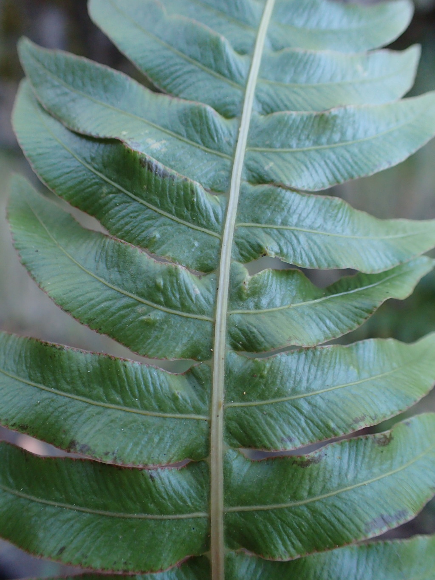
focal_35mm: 30
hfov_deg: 46.8
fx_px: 503
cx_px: 218
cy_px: 290
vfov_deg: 60.0
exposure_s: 1/125
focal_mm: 5.5
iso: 400
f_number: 2.3
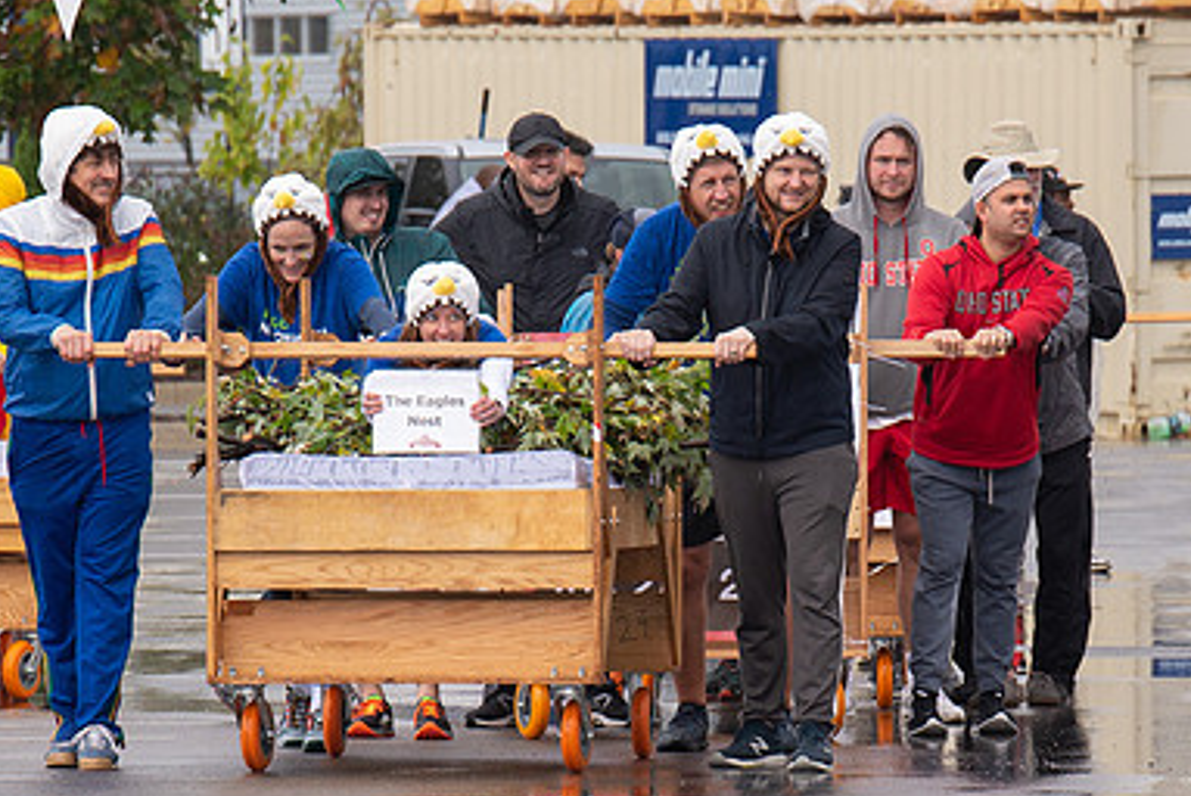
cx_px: 695
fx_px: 18209
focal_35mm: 550
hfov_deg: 3.7
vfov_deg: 2.5
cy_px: 655
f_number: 7.1
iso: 400
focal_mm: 200
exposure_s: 1/500
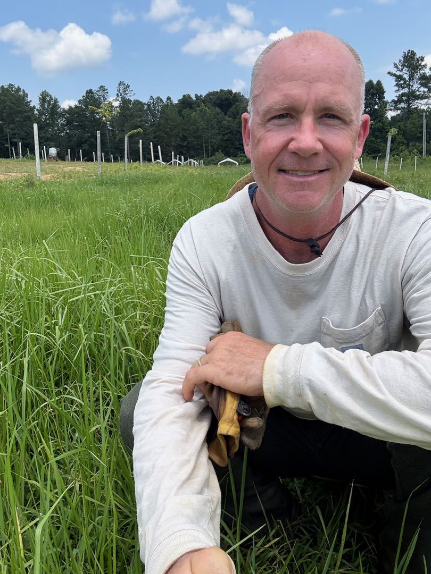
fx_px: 498
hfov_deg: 46.8
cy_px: 287
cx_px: 216
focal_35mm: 30
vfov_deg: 60.0
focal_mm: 2.69
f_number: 1.9
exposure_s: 1/947
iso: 25
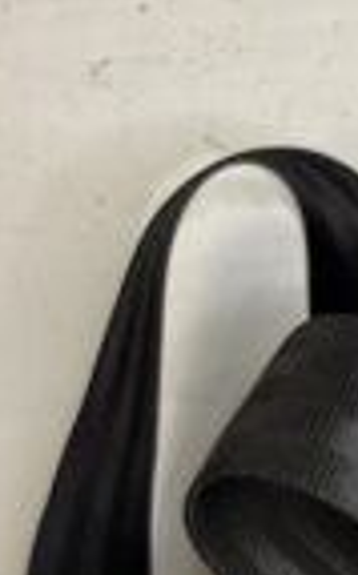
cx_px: 523
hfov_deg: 15.7
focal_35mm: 77
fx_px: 1206
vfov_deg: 23.9
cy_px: 728
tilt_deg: -75.7
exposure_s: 1/50
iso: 64
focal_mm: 5.96
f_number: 1.6
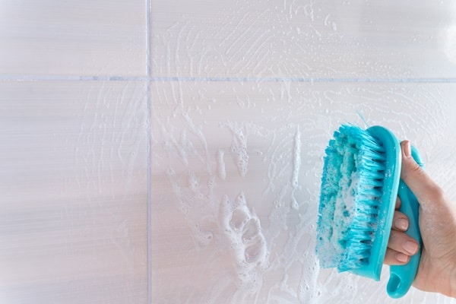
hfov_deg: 33.9
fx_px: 747
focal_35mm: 59
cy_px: 152
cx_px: 228
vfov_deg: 23.0
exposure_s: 1/80
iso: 250
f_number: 6.3
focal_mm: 59
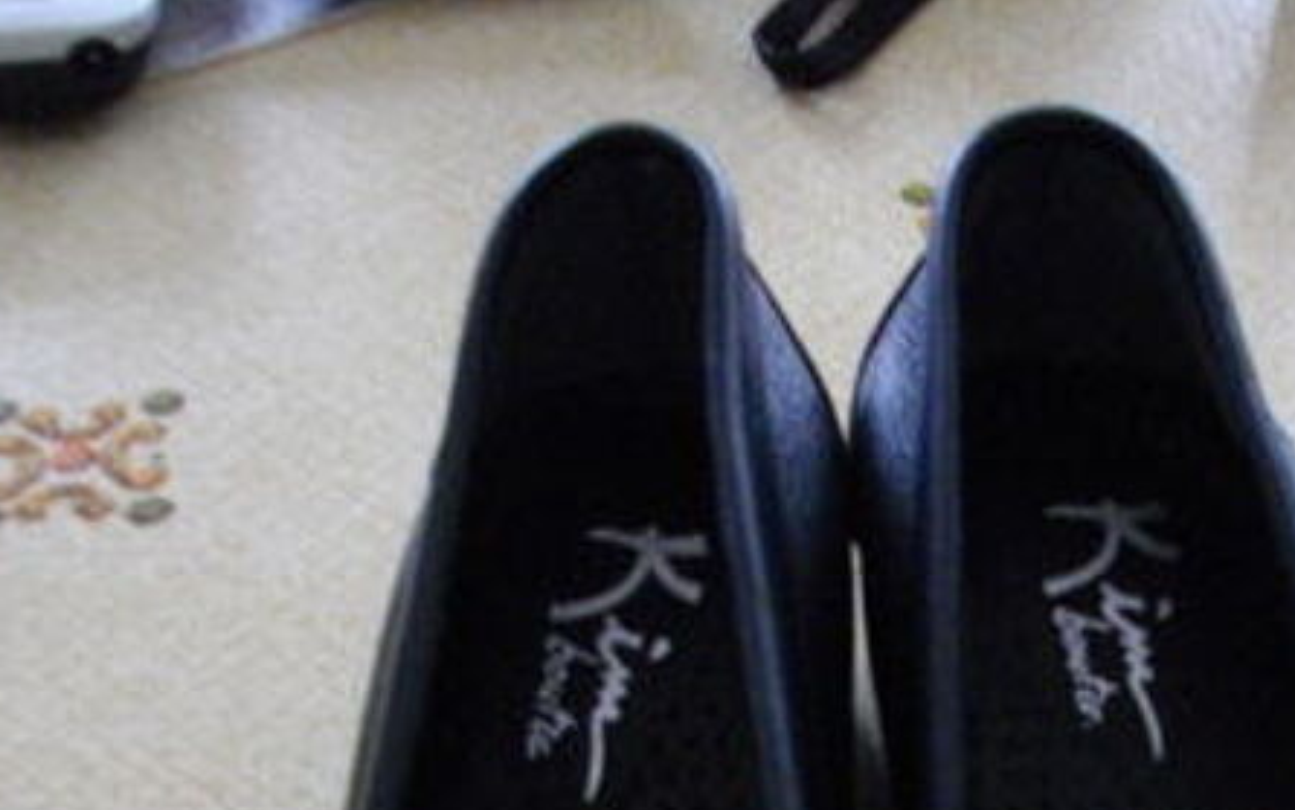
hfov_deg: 27.0
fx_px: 2683
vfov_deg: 16.2
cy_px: 1083
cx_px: 868
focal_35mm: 76
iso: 383
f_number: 2.9
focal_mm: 5.7
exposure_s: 1/50
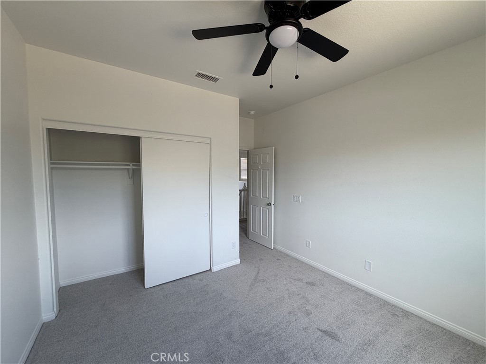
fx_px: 197
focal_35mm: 14
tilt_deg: -2.8
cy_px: 182
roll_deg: +1.0
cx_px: 243
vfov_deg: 85.7
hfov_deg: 102.1
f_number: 2.2
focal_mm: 2.22
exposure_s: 1/121
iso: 80
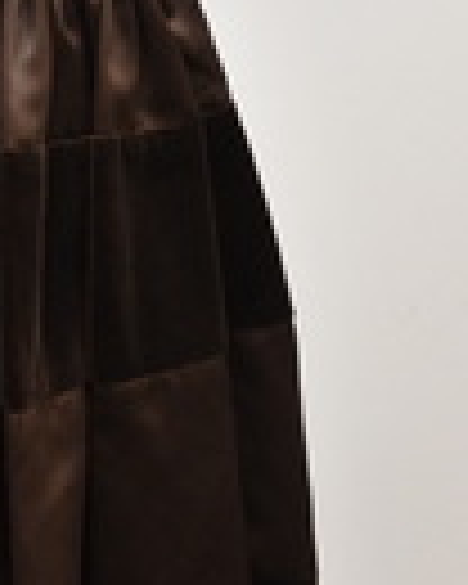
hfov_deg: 13.0
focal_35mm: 117
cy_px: 166
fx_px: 2026
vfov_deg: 16.4
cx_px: -9
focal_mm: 24
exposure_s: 1/80
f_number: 4.5
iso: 1000
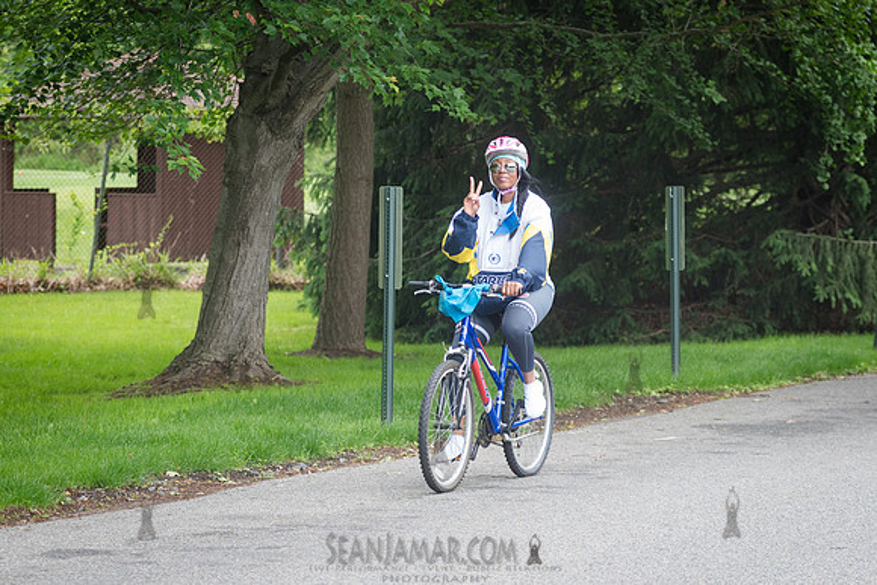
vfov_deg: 9.3
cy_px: 293
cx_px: 461
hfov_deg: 13.9
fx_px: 3609
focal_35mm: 148
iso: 400
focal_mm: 100
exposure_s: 1/500
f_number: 4
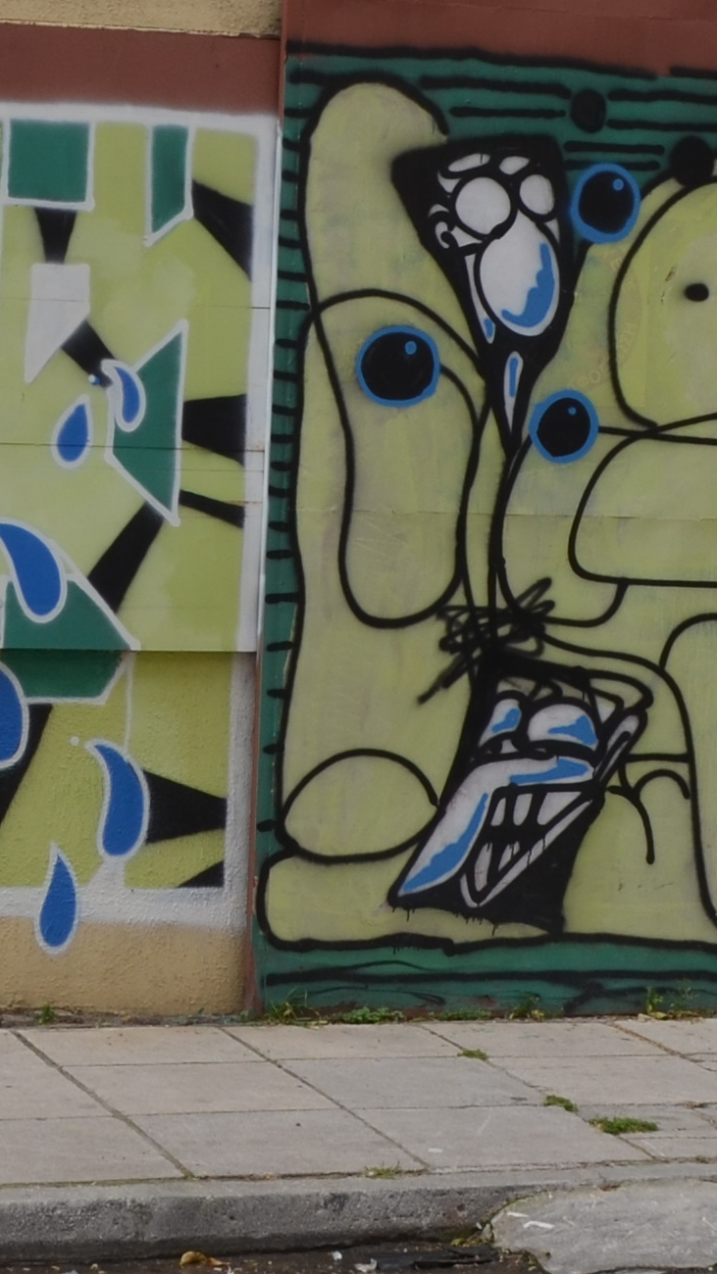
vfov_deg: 19.9
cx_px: 83
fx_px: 3617
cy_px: 366
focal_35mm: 107
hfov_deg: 11.3
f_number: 8
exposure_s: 1/250
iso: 160
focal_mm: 18
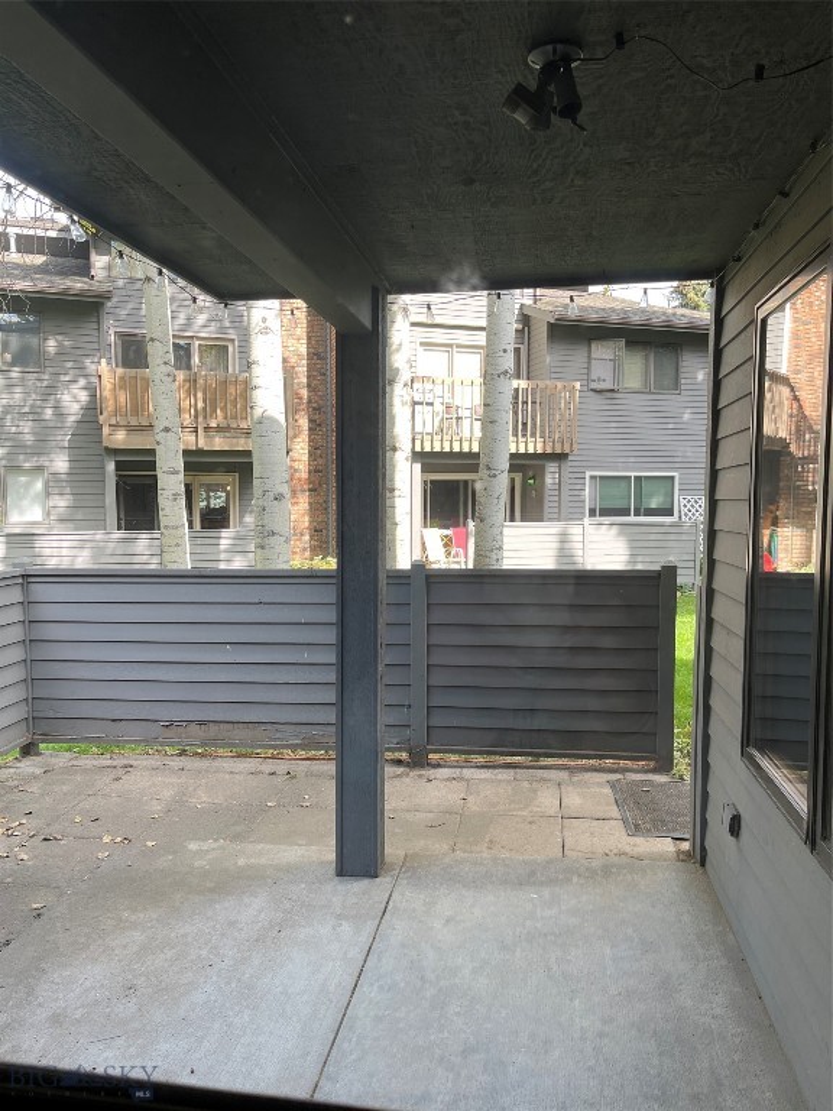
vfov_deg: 67.3
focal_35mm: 26
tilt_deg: -3.3
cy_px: 556
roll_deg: -1.7
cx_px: 416
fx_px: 834
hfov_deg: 53.1
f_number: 1.6
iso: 40
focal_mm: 5.1
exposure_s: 1/203
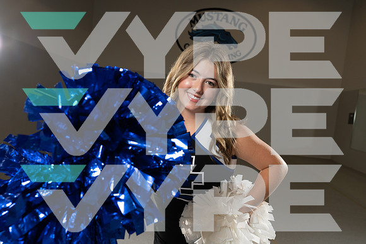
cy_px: 122
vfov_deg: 46.4
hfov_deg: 65.5
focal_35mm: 28
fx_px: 285
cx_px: 183
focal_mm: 28
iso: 500
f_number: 5.6
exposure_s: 1/250
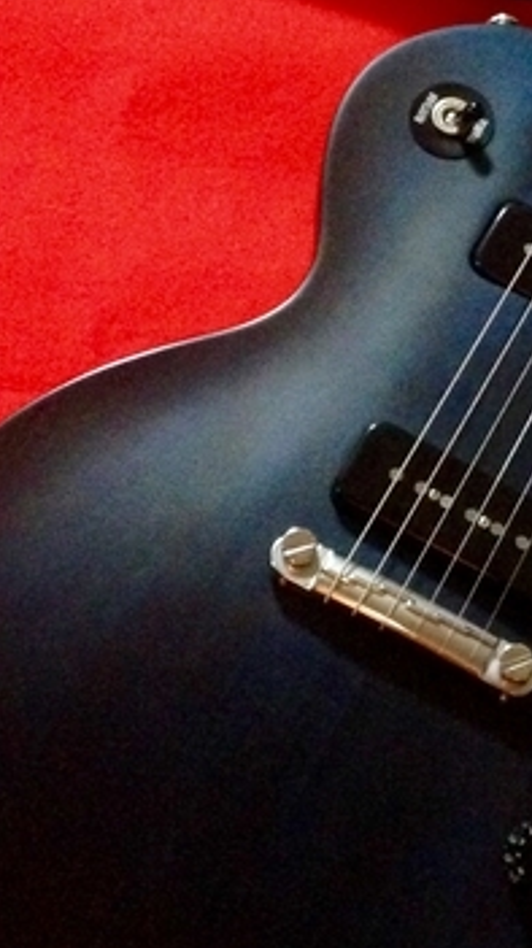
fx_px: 2060
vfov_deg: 25.8
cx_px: 446
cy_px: 308
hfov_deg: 14.6
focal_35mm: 82
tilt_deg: -57.1
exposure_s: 1/15
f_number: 2.4
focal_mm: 4.12
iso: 800
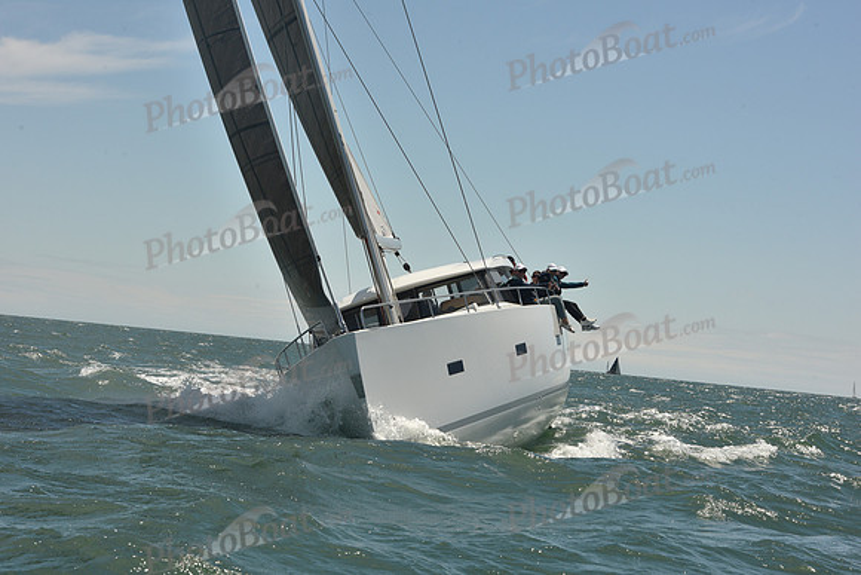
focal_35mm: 95
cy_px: 288
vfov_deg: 14.4
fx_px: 2273
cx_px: 430
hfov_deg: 21.5
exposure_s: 1/800
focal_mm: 95
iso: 320
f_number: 13
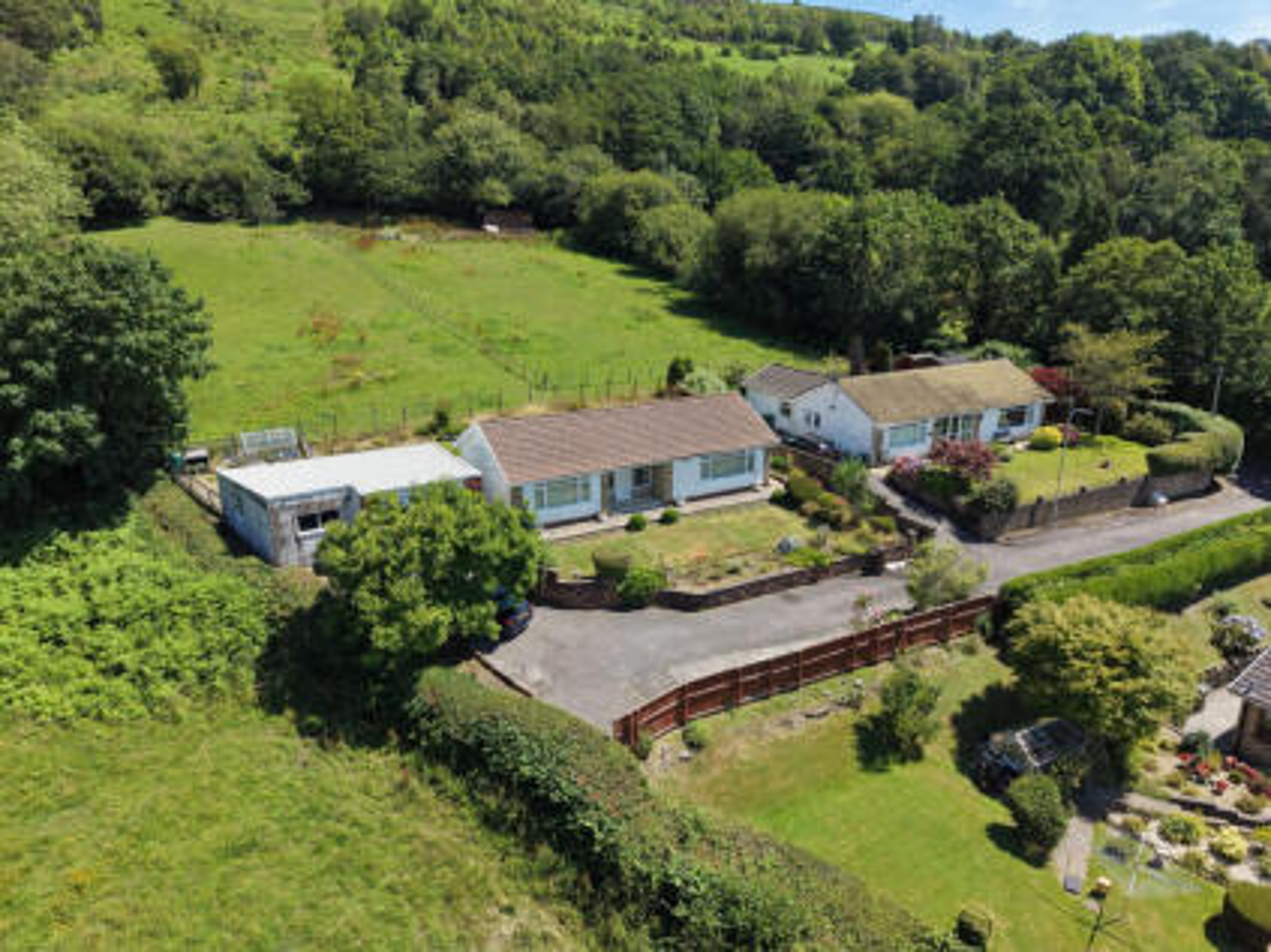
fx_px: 881
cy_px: 476
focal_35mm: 24
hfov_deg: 71.6
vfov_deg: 56.8
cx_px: 636
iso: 260
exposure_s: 1/4000
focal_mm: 8.67
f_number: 1.8
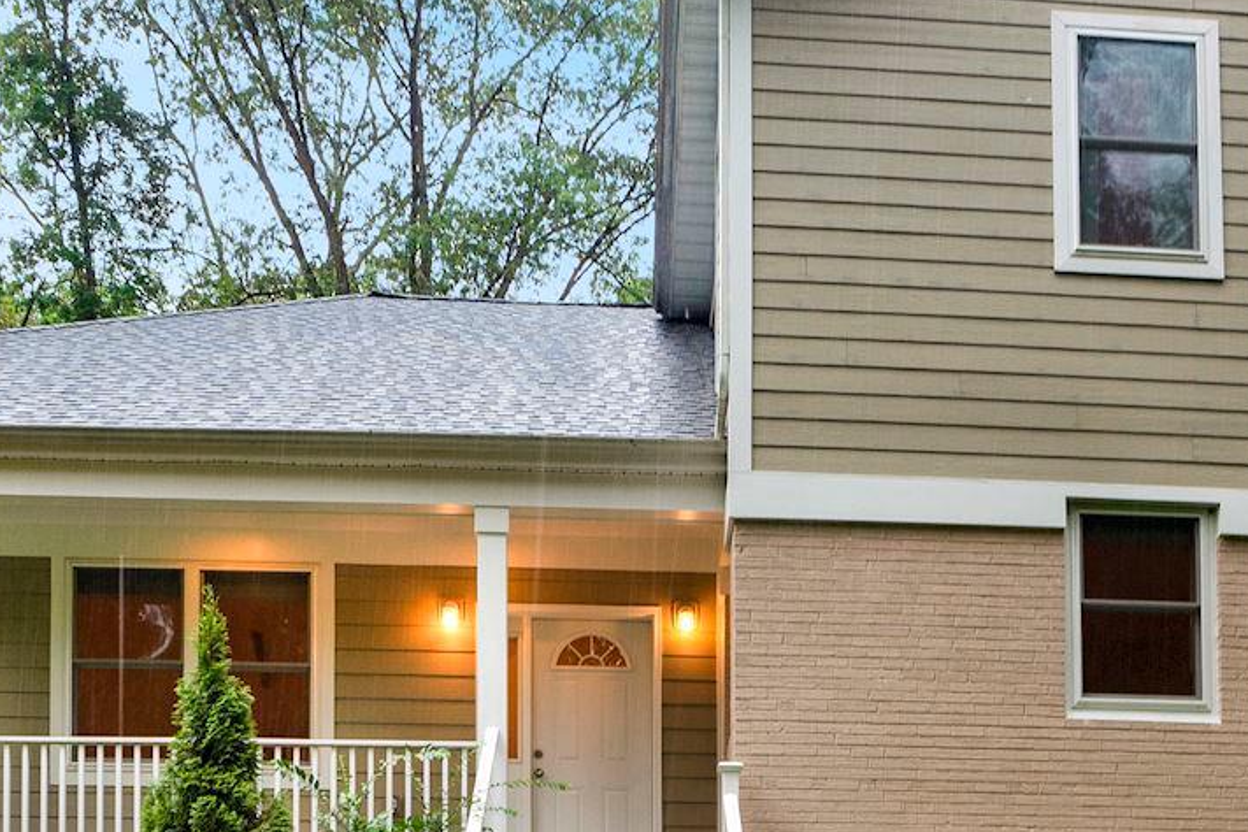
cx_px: 753
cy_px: 743
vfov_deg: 28.7
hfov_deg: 43.4
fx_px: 1560
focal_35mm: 45
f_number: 8
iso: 200
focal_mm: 16
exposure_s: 1/30
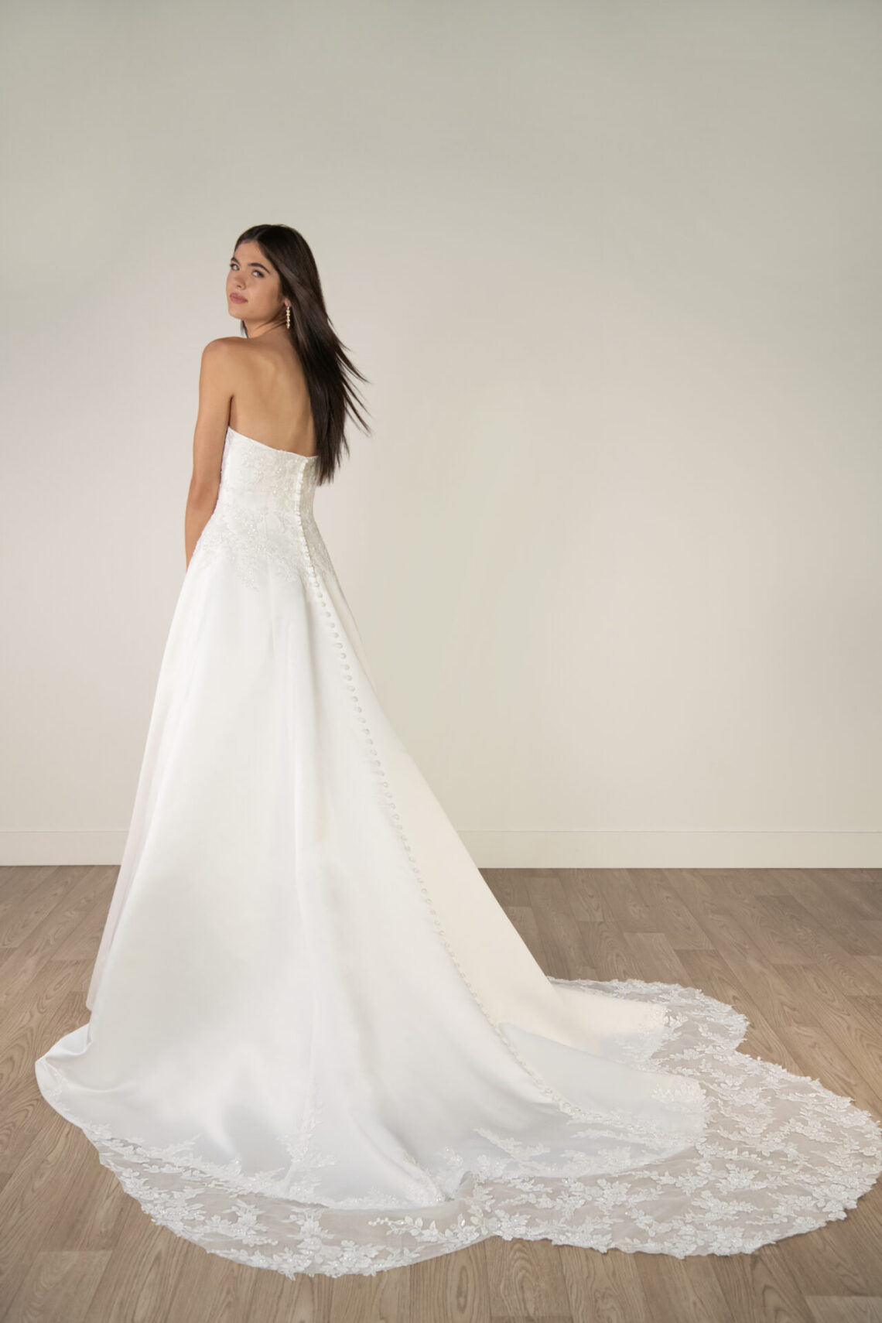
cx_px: 441
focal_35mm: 40
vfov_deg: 48.5
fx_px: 1470
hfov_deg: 33.4
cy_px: 662
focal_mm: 40
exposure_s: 1/200
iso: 1600
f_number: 6.3
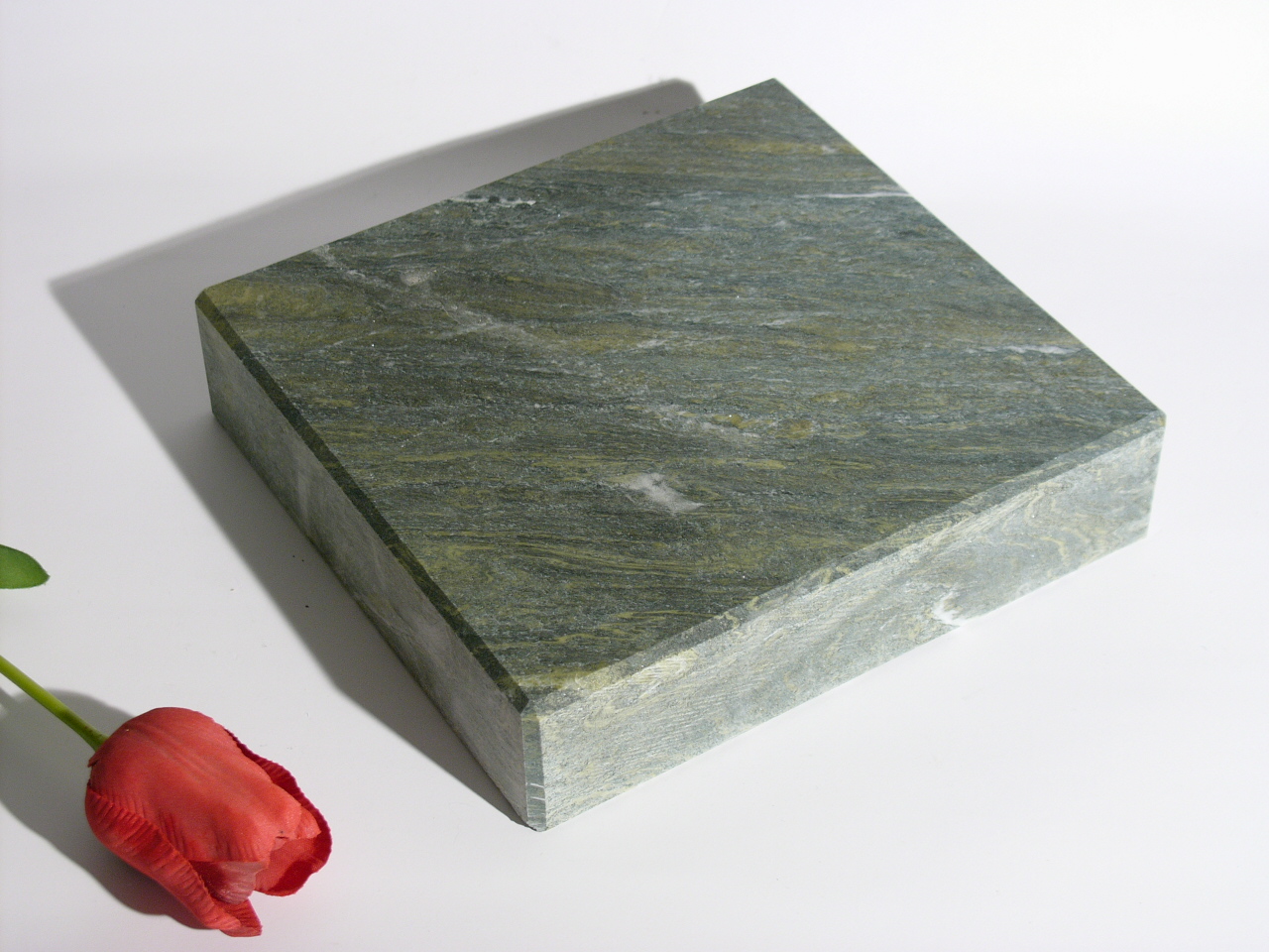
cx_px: 634
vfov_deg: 19.9
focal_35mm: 74
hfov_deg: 26.3
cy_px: 476
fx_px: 2713
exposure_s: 1/100
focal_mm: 18.6
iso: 100
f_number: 3.2
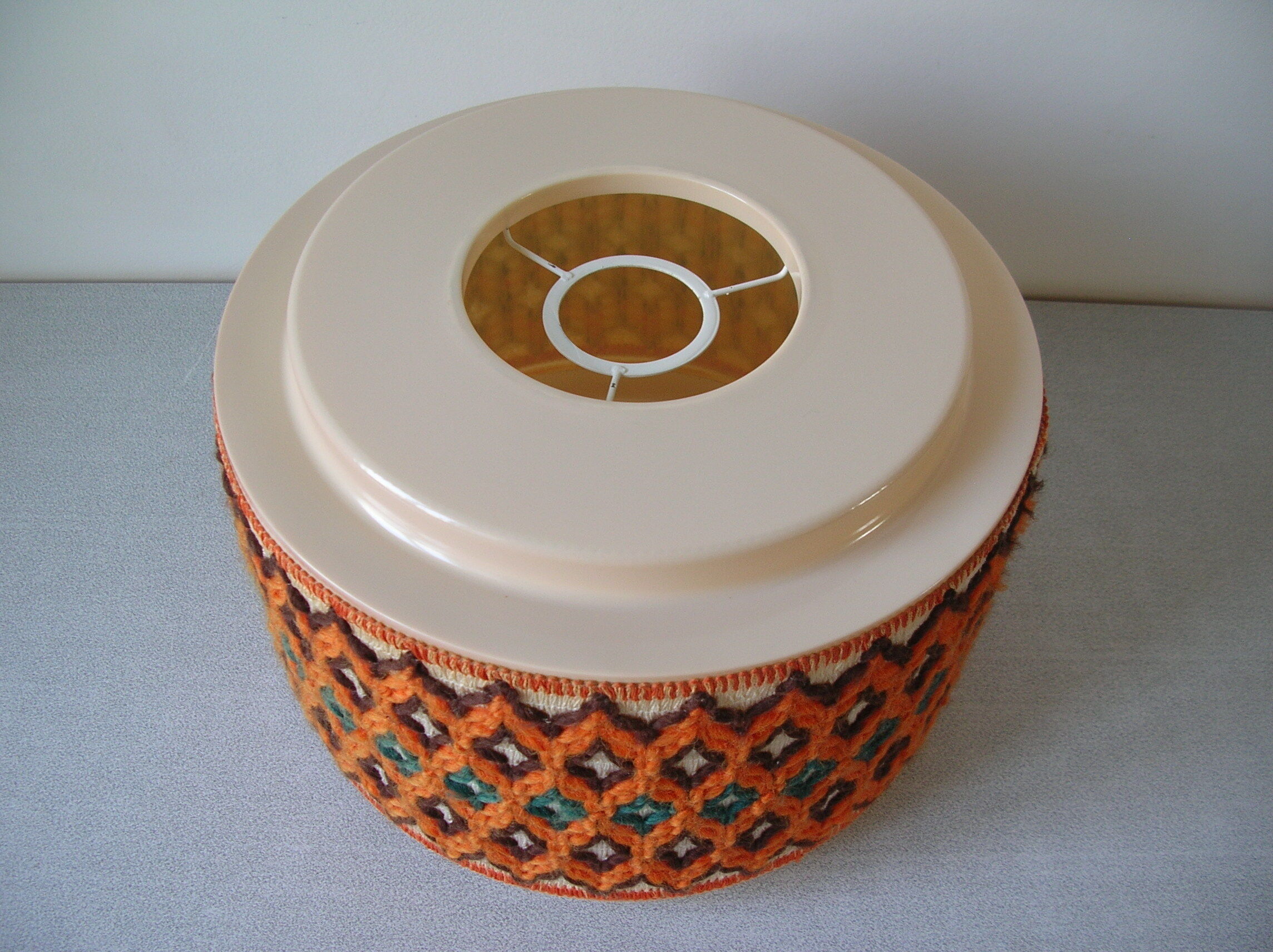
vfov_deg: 40.6
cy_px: 476
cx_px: 636
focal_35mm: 35
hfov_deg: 52.7
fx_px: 1286
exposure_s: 1/16.6
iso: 50
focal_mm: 5.8
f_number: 2.8
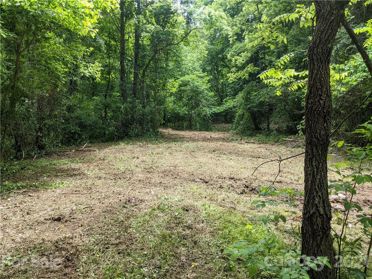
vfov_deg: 51.4
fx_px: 290
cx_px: 186
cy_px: 140
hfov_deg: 65.3
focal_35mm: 27
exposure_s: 1/292
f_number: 1.8
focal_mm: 4.44
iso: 48
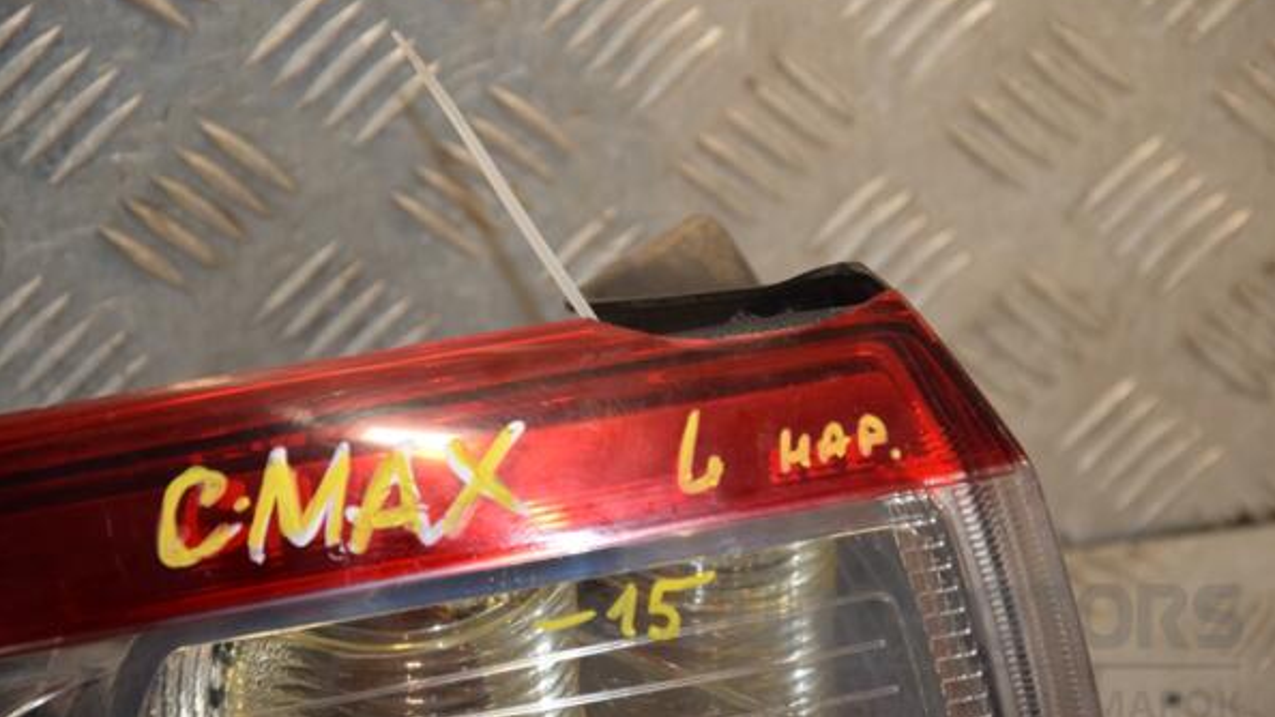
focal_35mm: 167
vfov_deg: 7.3
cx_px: 640
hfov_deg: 12.9
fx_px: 5629
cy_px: 331
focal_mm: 105
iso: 800
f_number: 8
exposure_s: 1/200
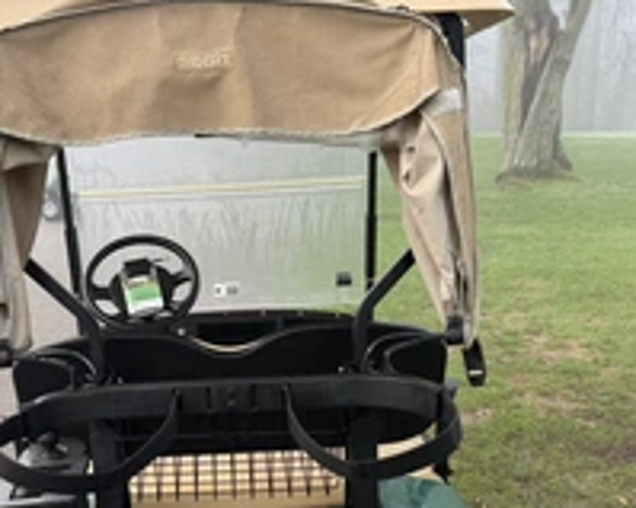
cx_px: 246
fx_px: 884
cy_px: 428
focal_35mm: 47
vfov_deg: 31.0
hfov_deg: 39.3
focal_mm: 6.76
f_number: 1.78
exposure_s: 1/121
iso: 100
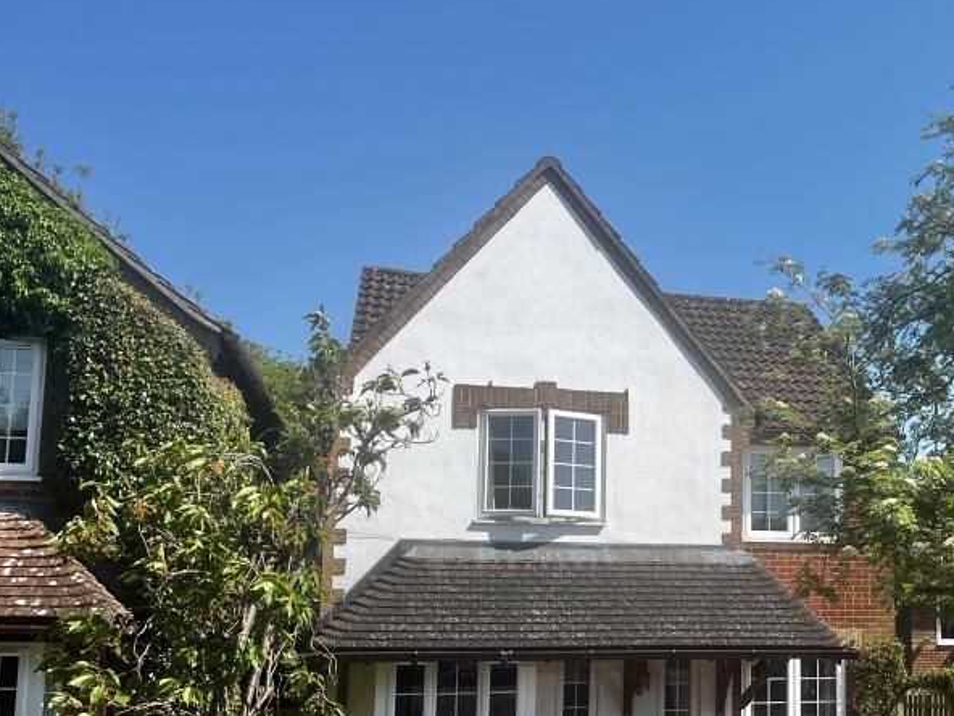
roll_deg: +0.5
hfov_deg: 39.7
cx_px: 817
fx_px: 1240
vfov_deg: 31.9
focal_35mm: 45
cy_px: 479
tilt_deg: +7.8
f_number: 1.6
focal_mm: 5.1
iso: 50
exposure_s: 1/3215
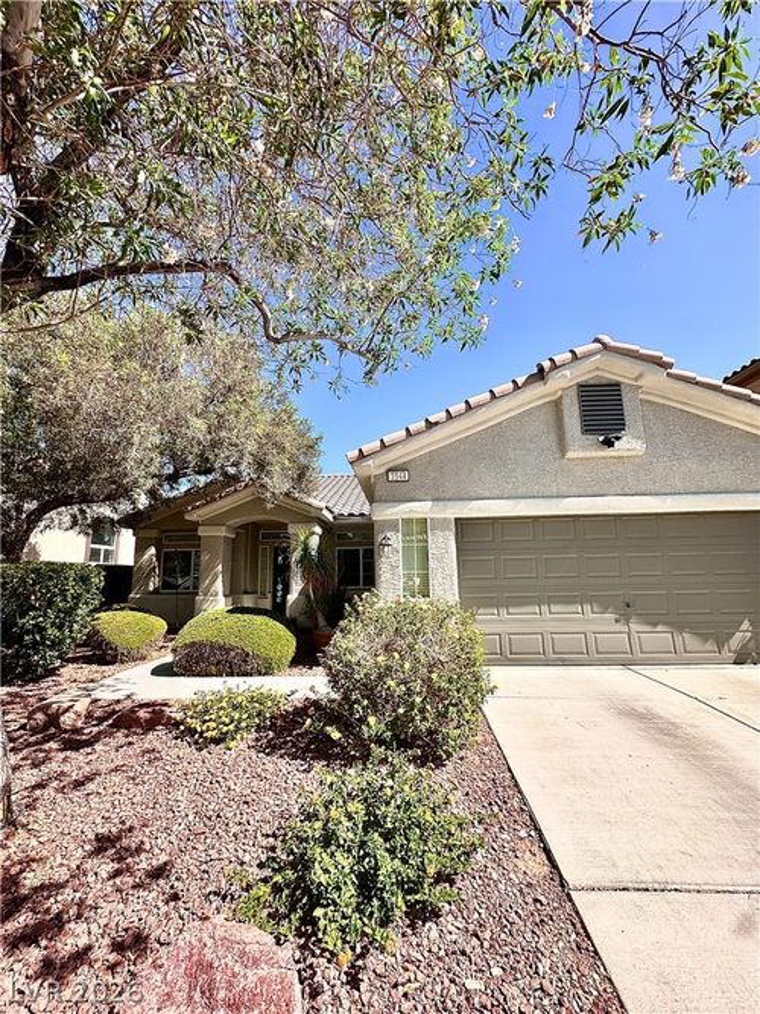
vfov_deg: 102.1
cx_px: 380
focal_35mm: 14
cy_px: 507
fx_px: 410
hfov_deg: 85.7
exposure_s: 1/1416
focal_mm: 2.22
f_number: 2.2
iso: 50
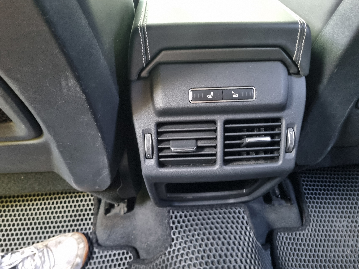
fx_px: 270
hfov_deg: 67.3
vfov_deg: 53.1
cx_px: 180
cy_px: 134
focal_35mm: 26
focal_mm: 5.4
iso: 800
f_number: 1.8
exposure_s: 1/24
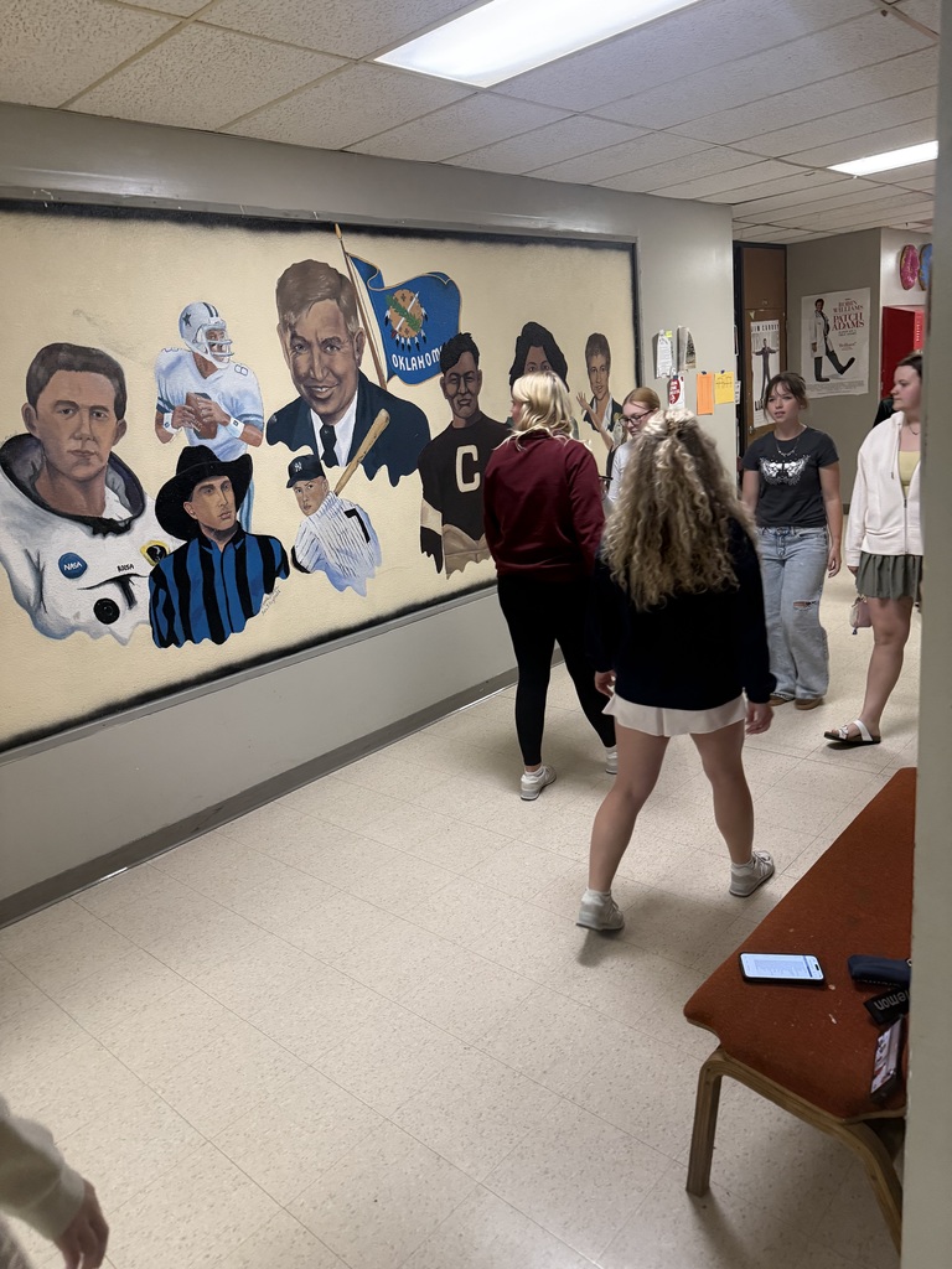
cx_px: 476
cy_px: 634
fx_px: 880
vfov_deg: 71.6
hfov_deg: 56.8
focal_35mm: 24
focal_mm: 6.76
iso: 250
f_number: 1.78
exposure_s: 1/60
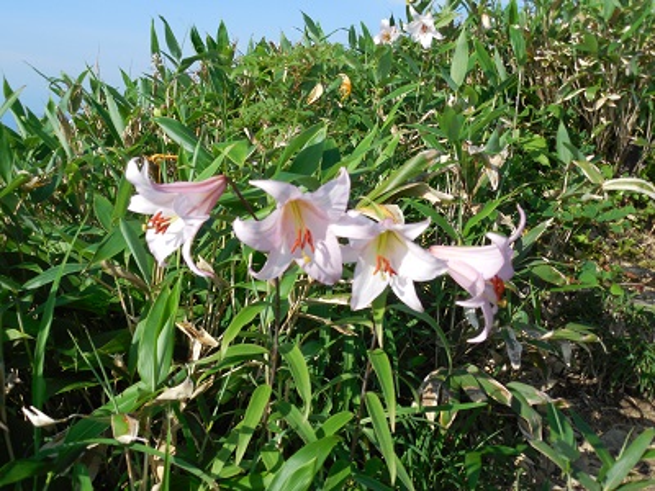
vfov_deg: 36.8
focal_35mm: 39
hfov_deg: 47.9
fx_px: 738
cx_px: 328
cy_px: 246
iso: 125
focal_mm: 7
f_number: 3.8
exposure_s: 1/640
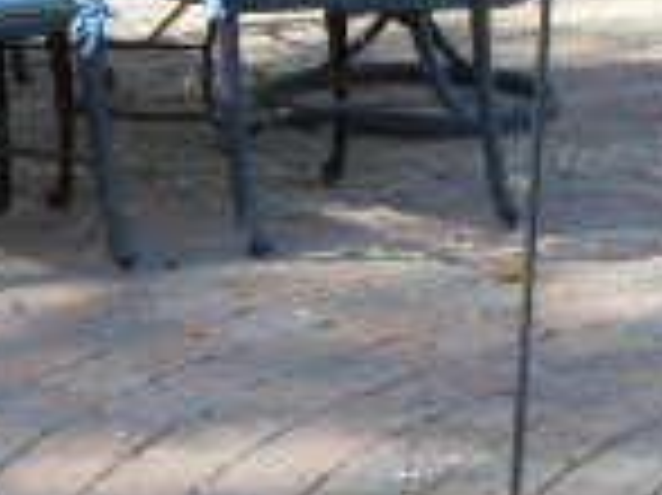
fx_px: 4758
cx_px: 113
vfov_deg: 5.9
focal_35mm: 249
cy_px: -180
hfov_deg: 7.9
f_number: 4.1
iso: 80
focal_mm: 10.2
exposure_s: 1/80
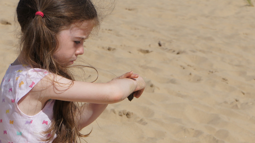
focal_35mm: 177
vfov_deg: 6.8
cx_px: 154
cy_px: 117
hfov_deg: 12.2
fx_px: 1197
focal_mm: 55
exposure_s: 1/800
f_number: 9
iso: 200
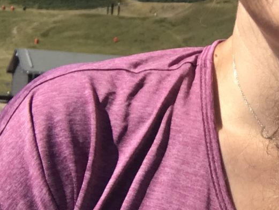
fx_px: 951
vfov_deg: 12.5
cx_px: 420
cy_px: 23
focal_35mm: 118
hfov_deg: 15.4
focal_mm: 2.87
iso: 25
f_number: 2.2
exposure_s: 1/1053
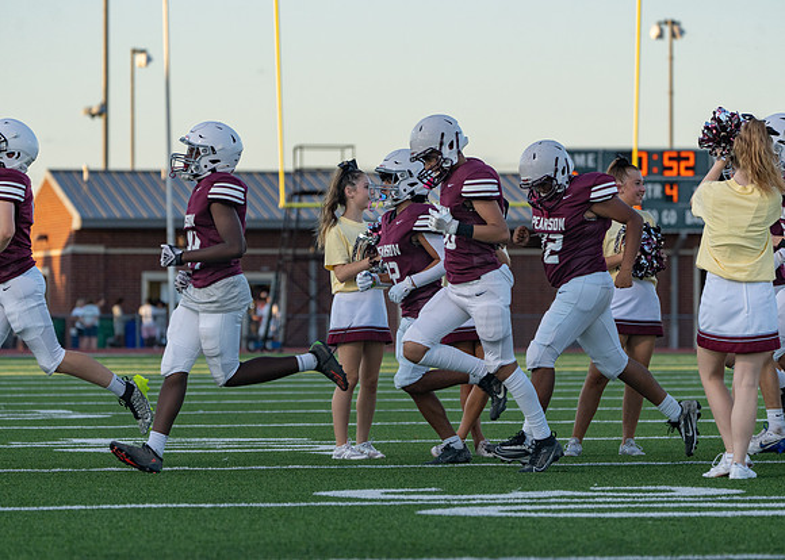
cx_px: 392
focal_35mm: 211
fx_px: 4696
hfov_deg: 9.6
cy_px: 280
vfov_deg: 6.8
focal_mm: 200
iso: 800
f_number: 5.6
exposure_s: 1/1250
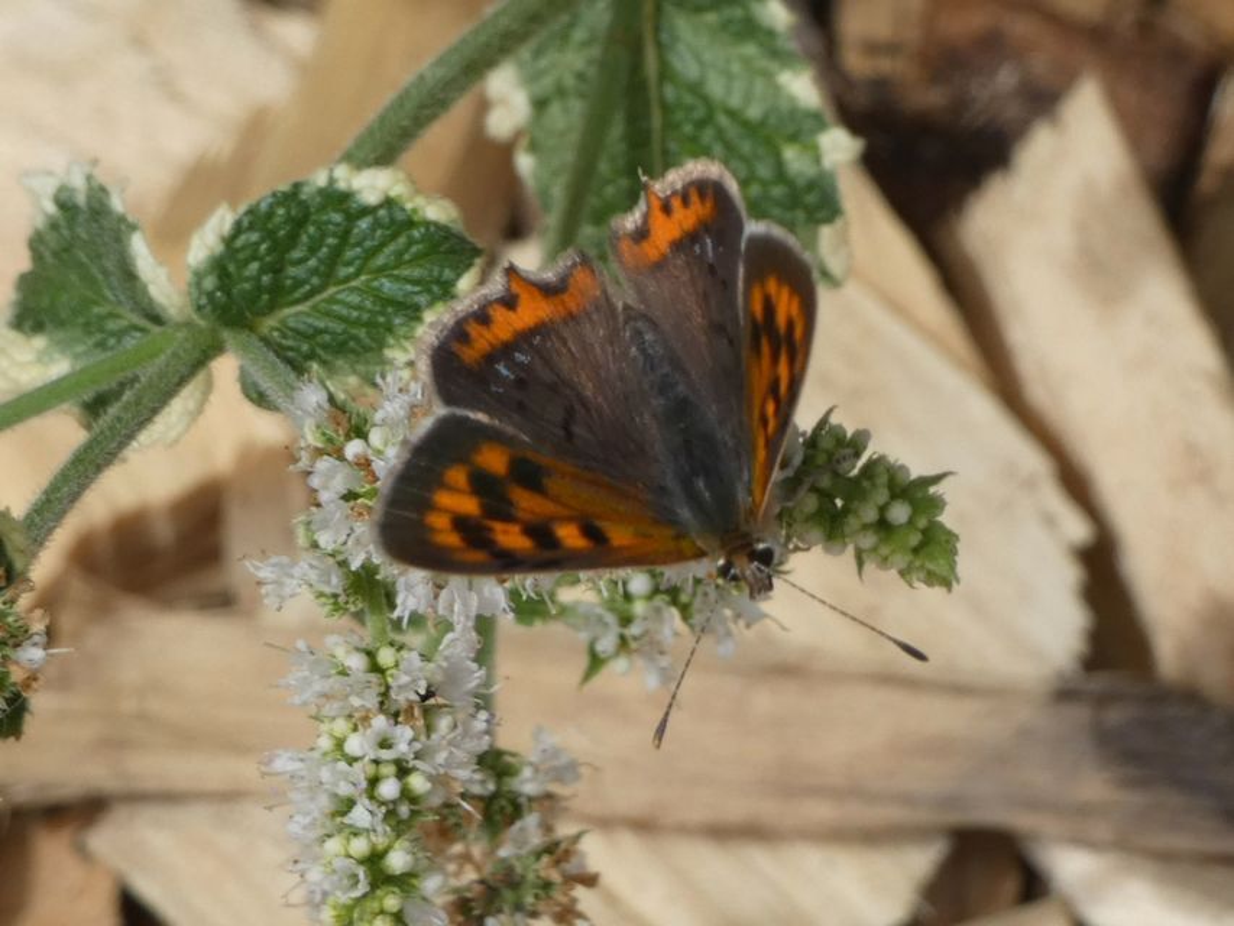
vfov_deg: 4.7
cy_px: 463
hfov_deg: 6.2
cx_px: 617
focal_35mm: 319
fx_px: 11373
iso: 80
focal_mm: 57.2
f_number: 5.6
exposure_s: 1/100
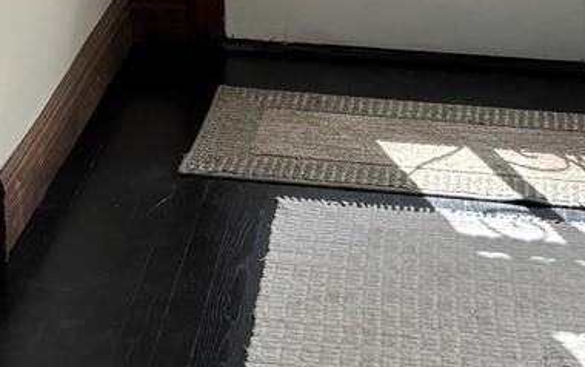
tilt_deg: -11.1
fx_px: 1850
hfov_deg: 17.4
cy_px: -200
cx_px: -51
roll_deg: +1.6
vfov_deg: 10.8
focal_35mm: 116
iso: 50
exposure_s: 1/363
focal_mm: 5.96
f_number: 1.6
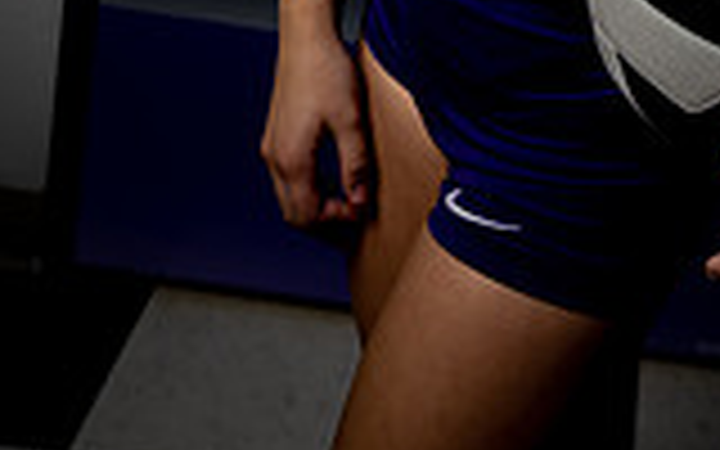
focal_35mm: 89
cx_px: 630
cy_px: -531
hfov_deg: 22.8
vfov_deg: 12.4
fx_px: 1746
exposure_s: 1/250
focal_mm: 31
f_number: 4
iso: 200
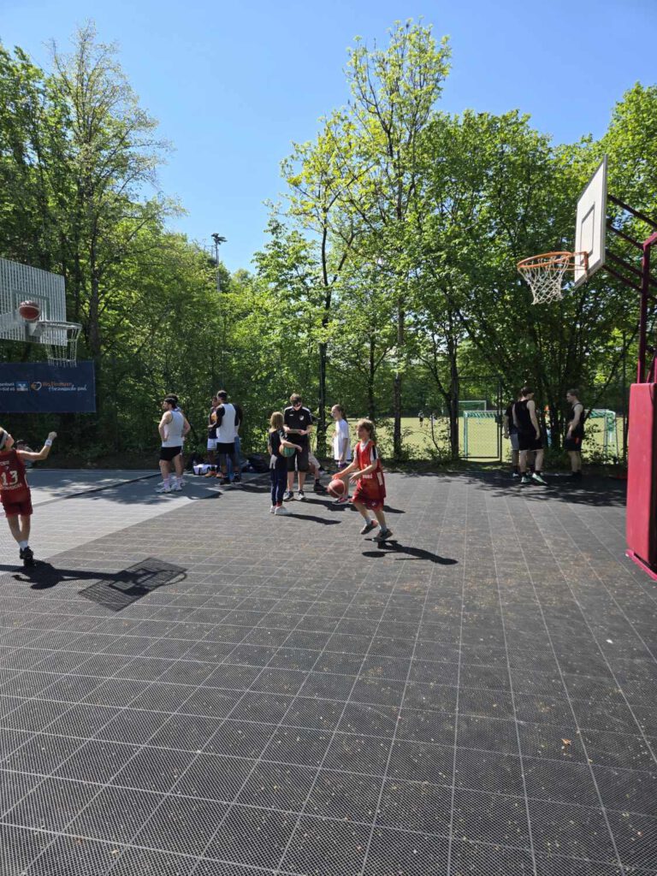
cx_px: 328
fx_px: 582
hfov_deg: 58.9
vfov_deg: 73.9
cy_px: 438
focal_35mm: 23
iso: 64
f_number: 1.8
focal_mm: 5.4
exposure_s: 1/2921
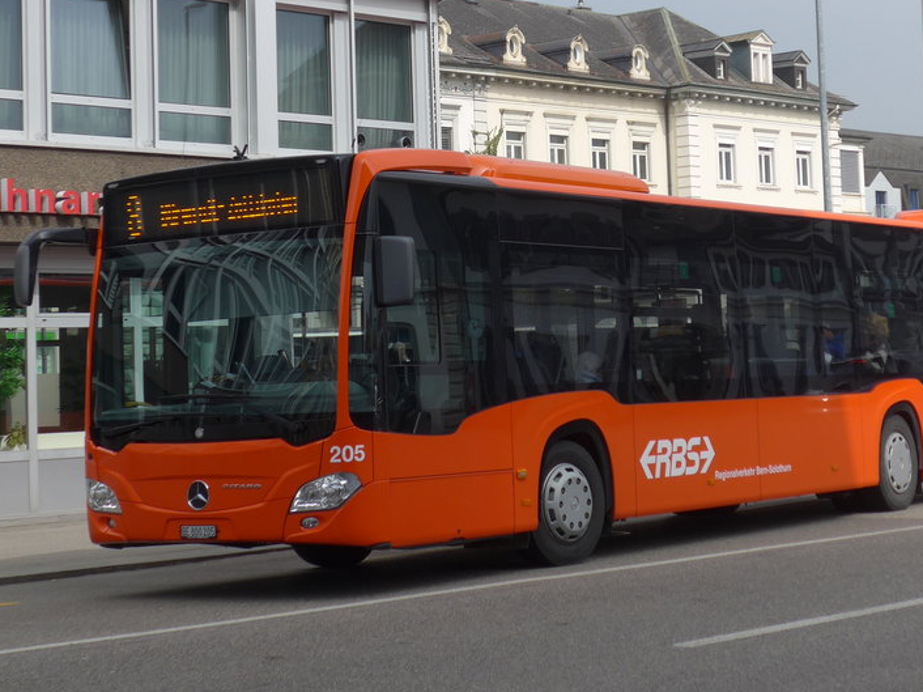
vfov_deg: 17.2
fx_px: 2266
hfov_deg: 23.0
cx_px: 476
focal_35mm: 85
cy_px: 164
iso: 80
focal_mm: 10.7
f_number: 3.3
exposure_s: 1/1300
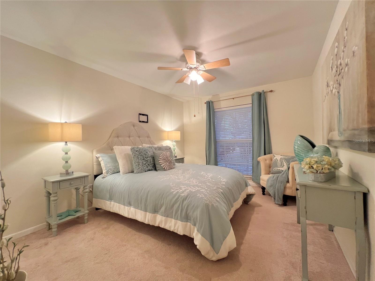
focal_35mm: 13
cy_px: 140
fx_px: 141
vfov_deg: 89.9
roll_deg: +0.6
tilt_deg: -0.2
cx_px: 188
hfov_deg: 106.2
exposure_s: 1/60
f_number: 1.8
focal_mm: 1.57
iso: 160
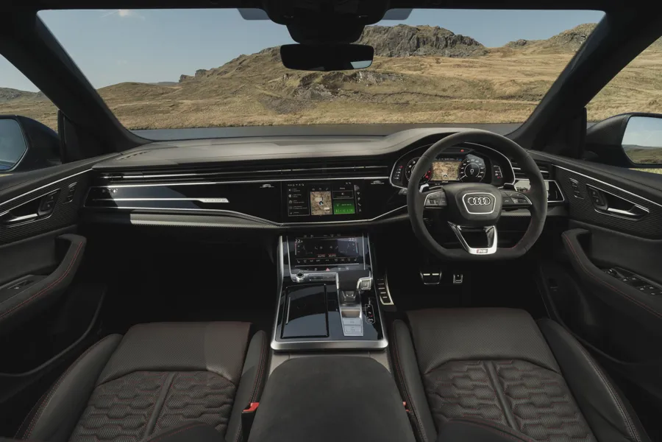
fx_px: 331
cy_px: 221
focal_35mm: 18
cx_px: 331
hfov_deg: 90.0
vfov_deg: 67.4
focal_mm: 18
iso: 100
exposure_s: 1/13
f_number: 11
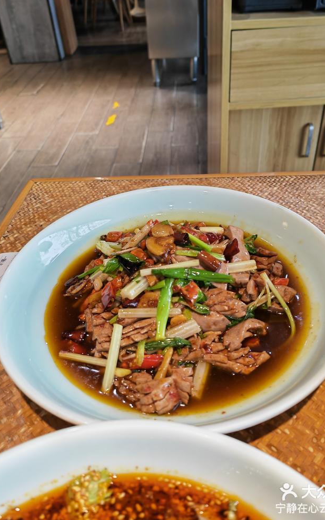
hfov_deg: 43.1
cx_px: 174
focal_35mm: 29
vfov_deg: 64.6
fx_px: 411
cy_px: 261
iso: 176
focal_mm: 5.53
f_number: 1.8
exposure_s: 1/100
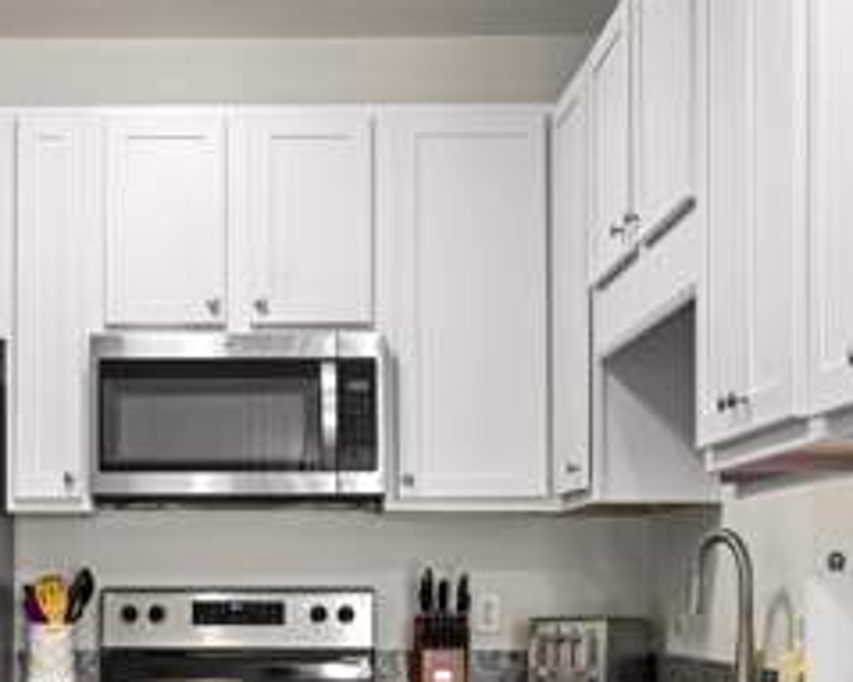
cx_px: 243
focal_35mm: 66
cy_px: 557
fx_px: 1666
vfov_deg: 22.8
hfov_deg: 28.4
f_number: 8
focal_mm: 35
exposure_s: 1/3
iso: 800
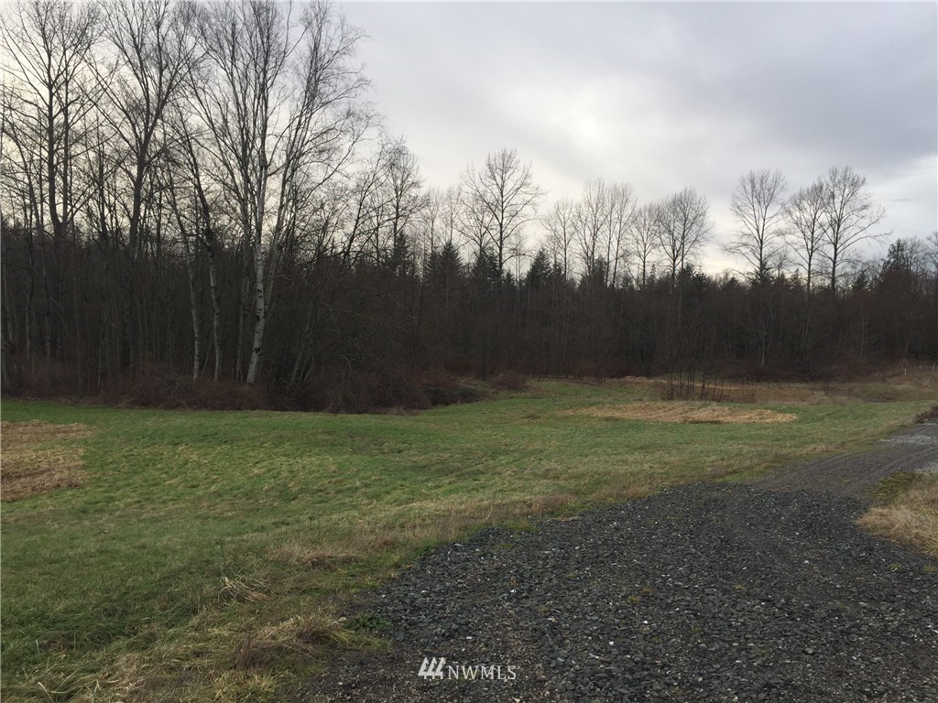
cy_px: 352
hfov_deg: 61.7
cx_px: 469
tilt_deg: -3.1
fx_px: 786
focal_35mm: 29
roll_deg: -2.6
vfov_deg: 48.2
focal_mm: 4.15
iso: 32
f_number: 2.2
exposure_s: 1/327
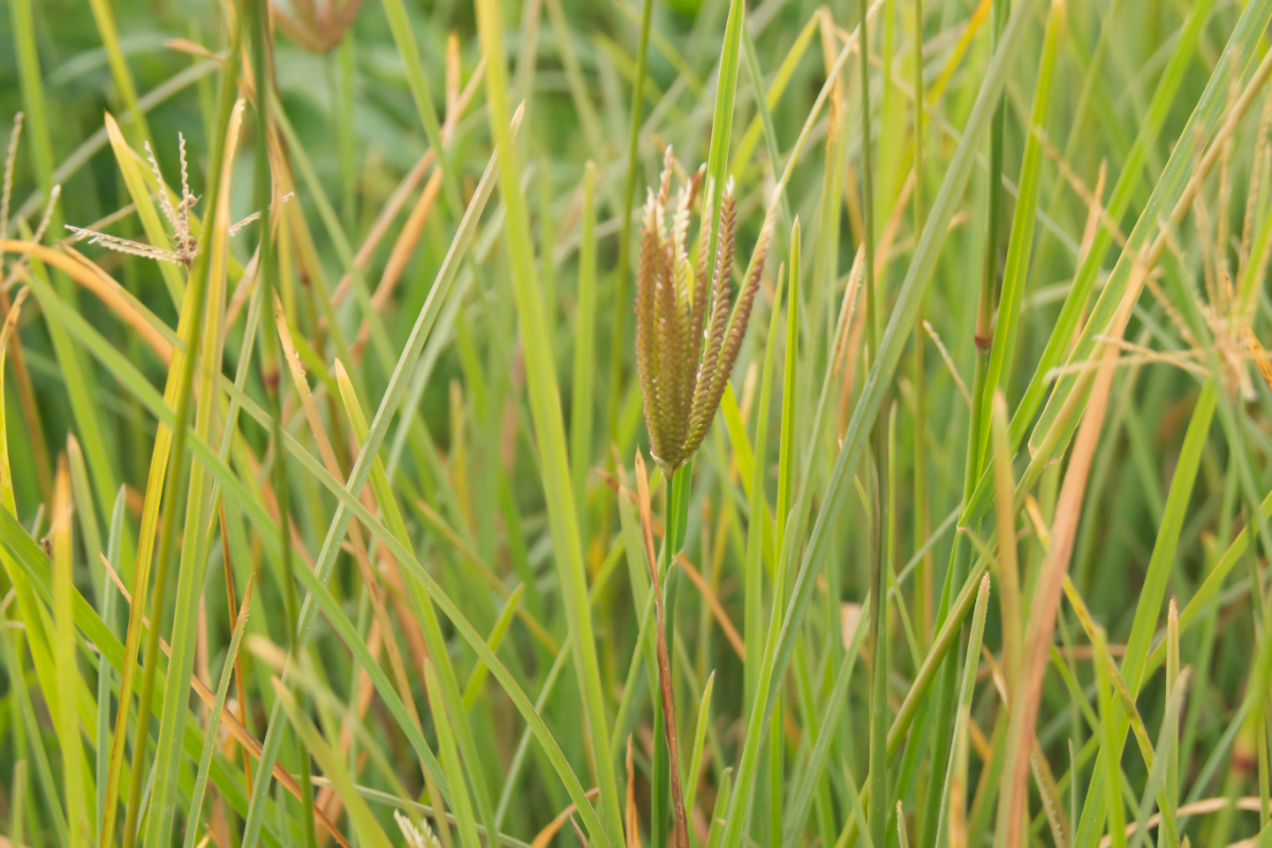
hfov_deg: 24.6
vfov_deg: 16.6
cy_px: 424
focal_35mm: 82
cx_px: 636
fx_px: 2915
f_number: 9
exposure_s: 1/500
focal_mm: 55
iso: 2000
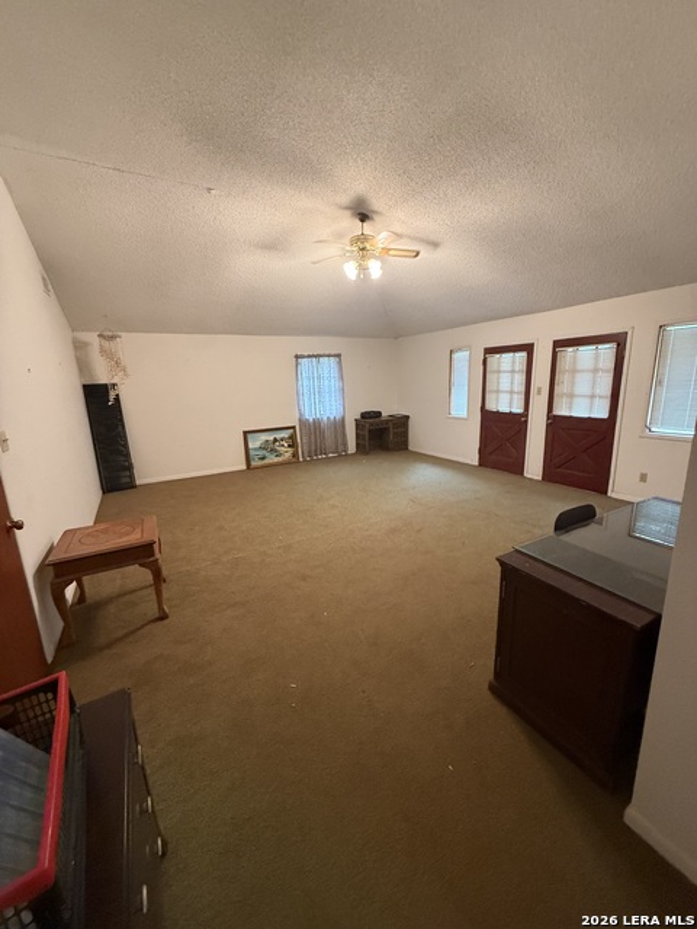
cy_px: 464
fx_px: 376
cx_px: 348
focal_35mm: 14
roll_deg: +1.2
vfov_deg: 102.1
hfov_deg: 85.7
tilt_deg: -12.7
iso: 500
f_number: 2.2
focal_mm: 2.22
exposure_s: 1/60
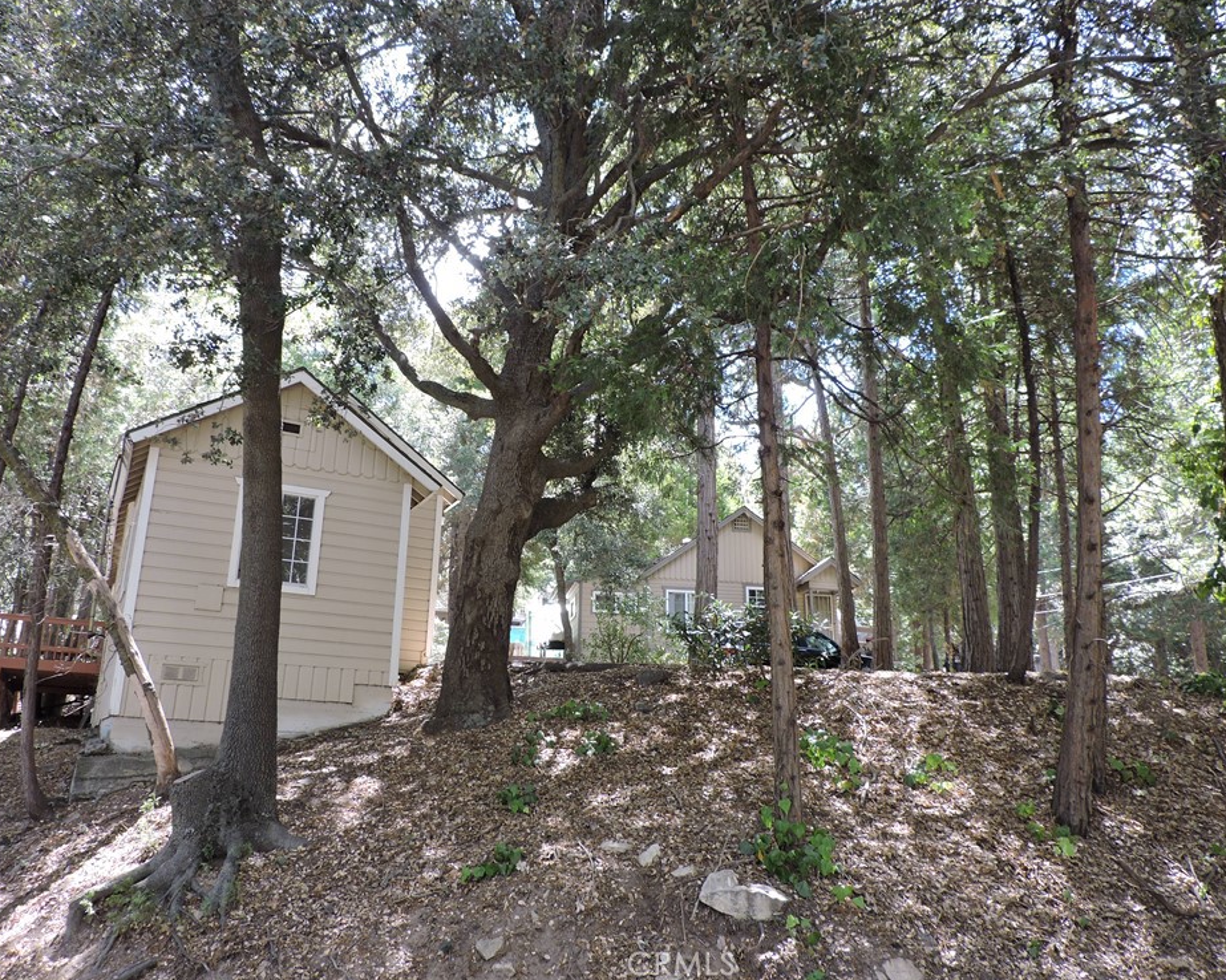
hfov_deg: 65.9
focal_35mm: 26
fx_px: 943
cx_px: 559
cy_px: 473
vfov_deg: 54.9
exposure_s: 1/60
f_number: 3
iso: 100
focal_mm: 4.3
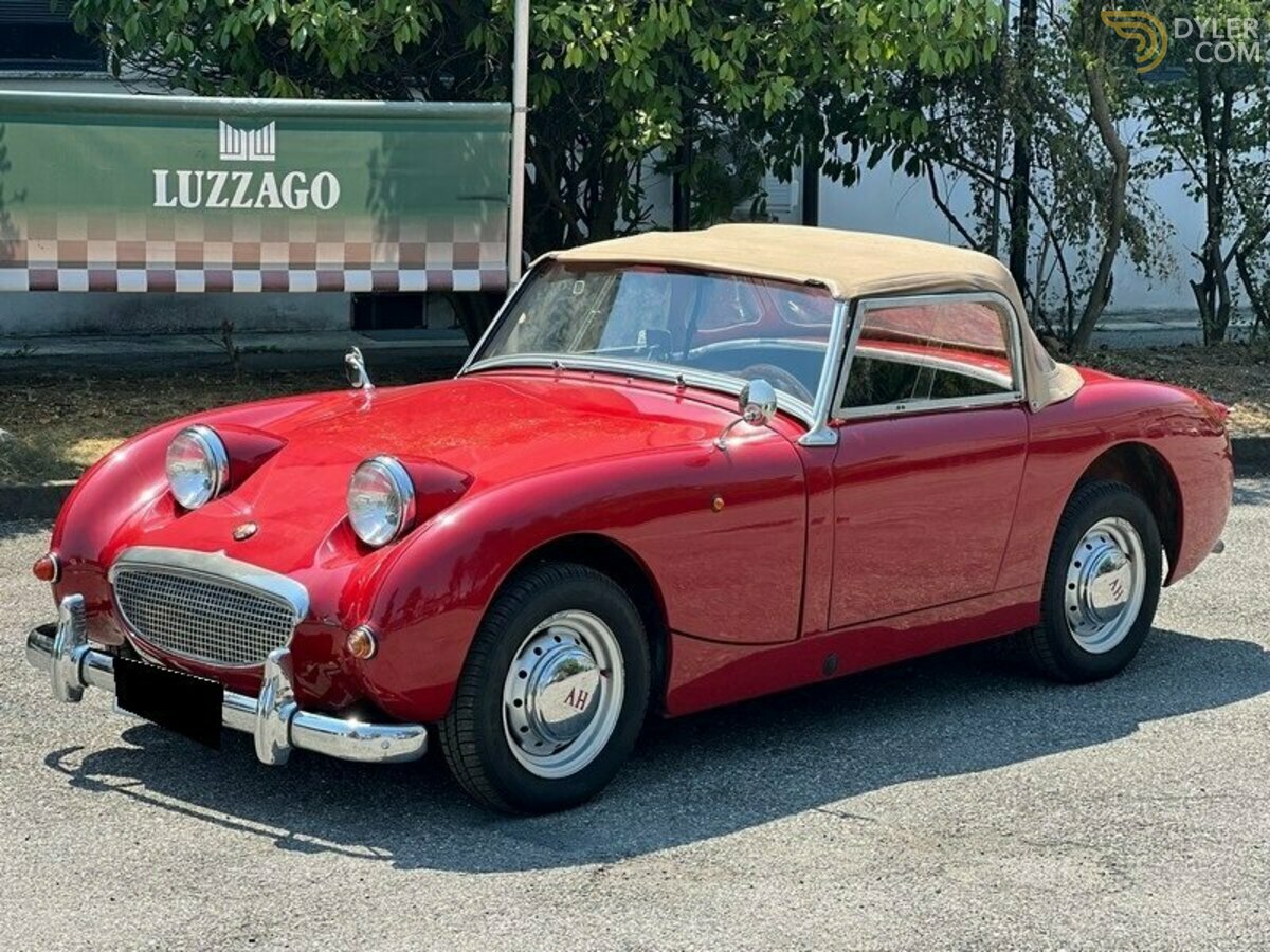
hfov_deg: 25.3
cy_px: 476
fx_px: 2825
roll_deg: -0.7
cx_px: 635
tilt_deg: -7.3
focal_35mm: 77
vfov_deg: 19.1
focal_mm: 9
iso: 25
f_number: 2.8
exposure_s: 1/237
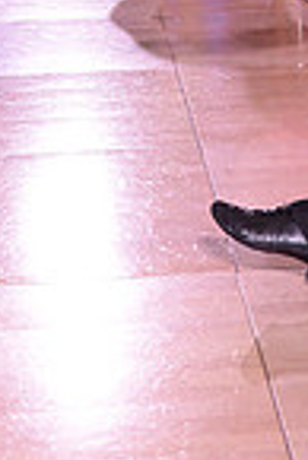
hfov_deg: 10.7
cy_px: -159
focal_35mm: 128
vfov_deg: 15.2
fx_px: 1639
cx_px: 287
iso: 2000
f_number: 5
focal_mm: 32
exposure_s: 1/250
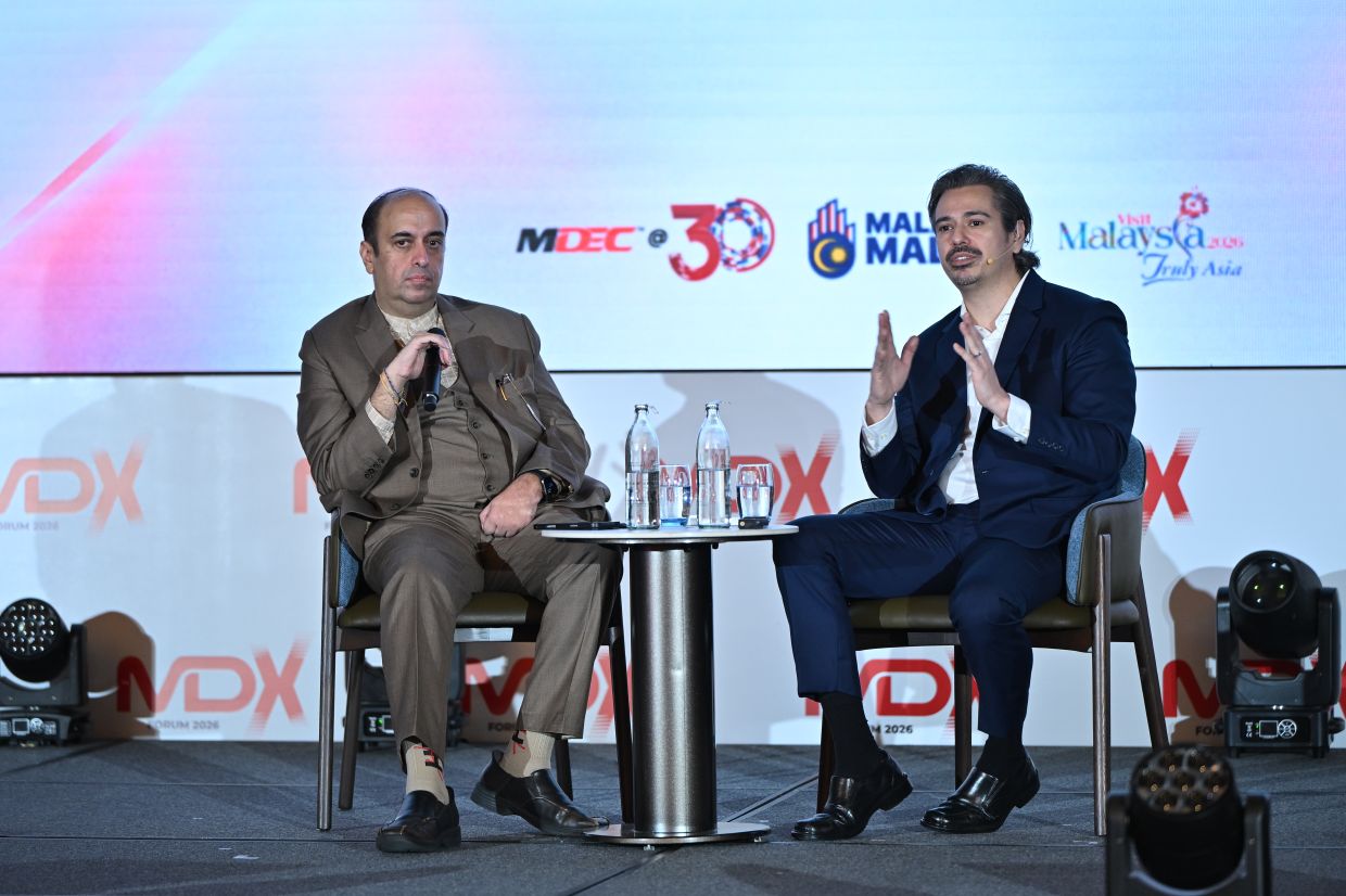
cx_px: 673
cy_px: 448
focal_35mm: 150
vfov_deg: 9.1
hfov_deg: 13.7
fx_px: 5607
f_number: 2.8
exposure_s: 1/200
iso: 1000
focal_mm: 150
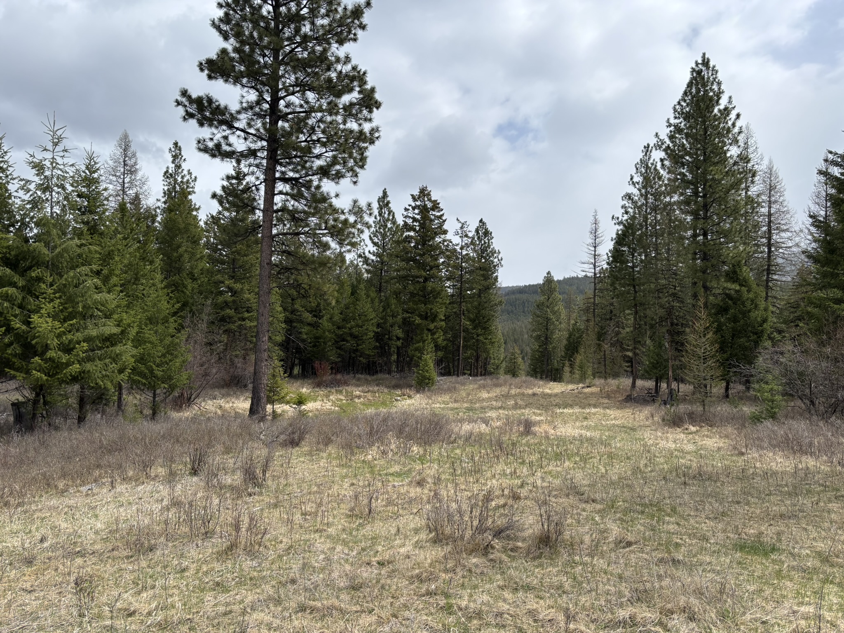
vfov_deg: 53.1
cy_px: 316
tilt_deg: +3.8
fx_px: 634
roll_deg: -2.6
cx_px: 422
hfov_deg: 67.3
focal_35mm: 26
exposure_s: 1/4255
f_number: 1.6
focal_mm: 5.96
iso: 50
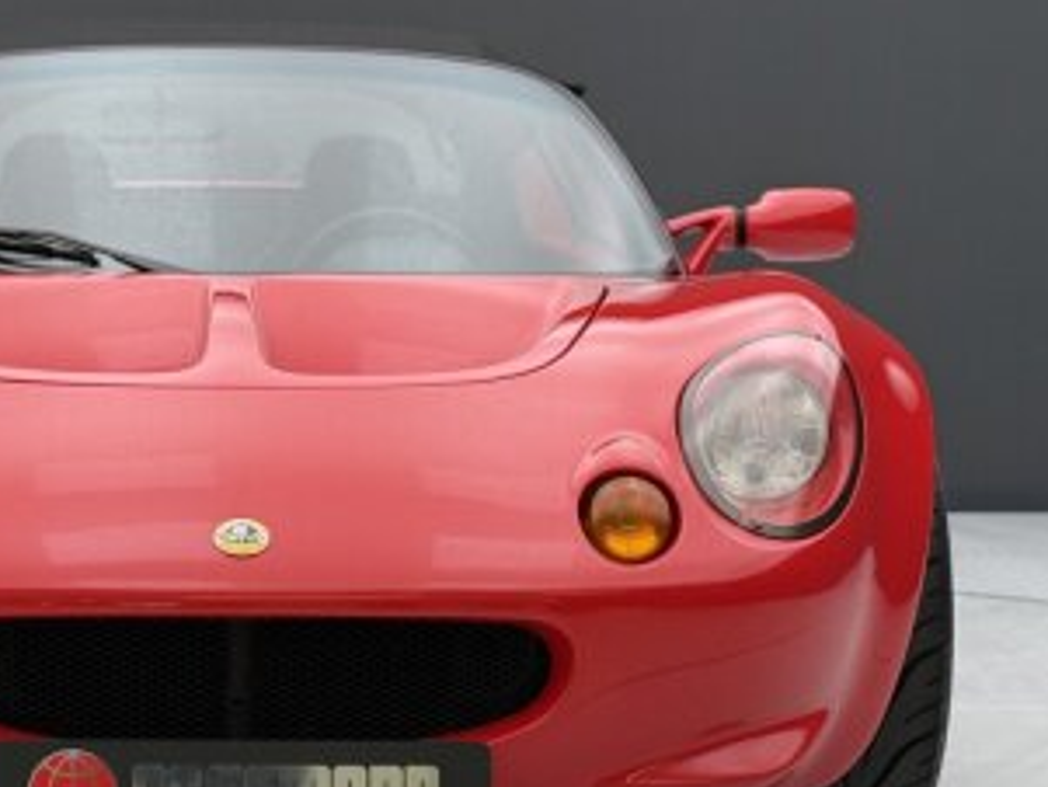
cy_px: 519
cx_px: 237
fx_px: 3089
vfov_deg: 14.5
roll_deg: -2.0
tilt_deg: -5.1
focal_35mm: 102
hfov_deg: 19.1
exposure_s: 1/100
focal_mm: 6.76
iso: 100
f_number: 1.78
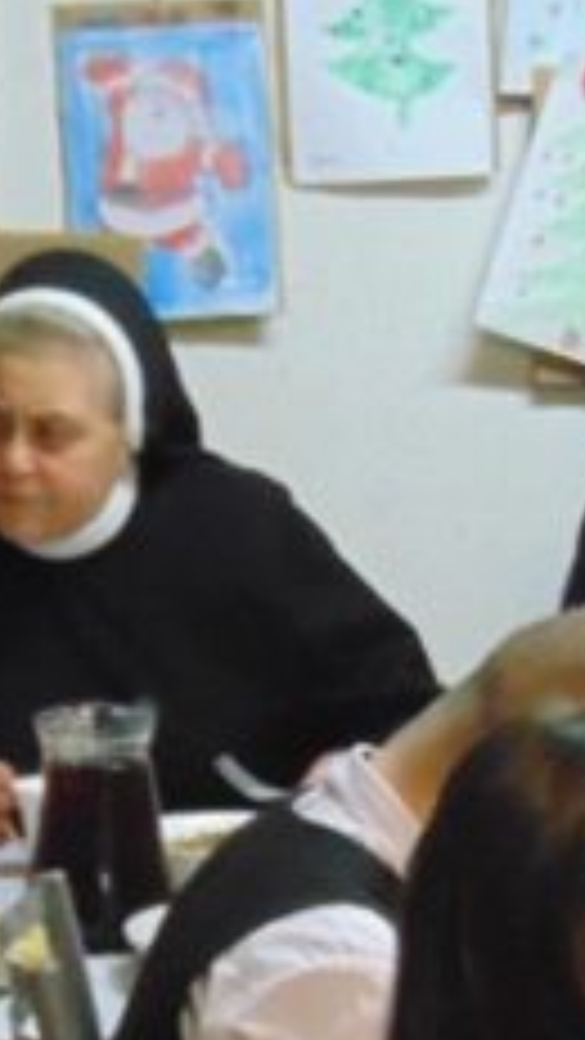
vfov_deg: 11.9
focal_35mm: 181
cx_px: 328
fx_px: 4990
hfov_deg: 6.7
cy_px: 765
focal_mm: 10.8
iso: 800
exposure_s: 1/30
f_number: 3.6
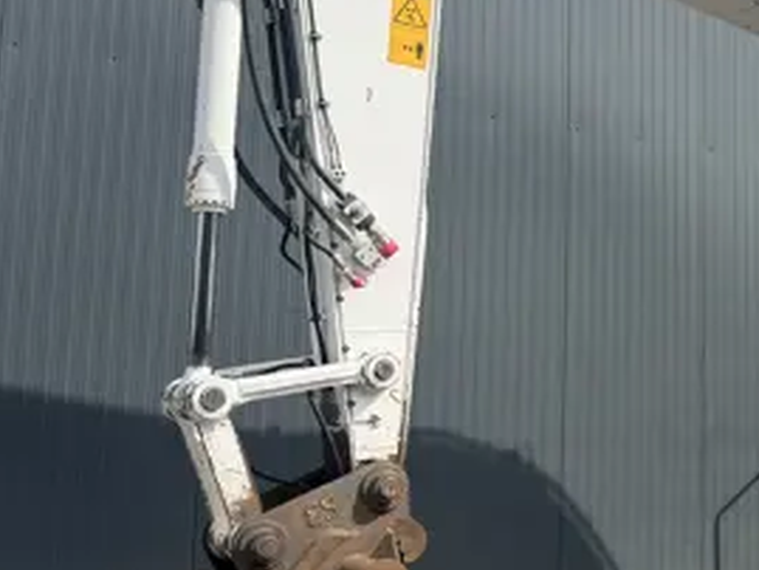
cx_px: 762
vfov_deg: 25.6
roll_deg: +0.1
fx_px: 1250
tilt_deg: +8.3
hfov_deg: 31.2
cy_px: 234
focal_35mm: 57
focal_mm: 6.76
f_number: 1.78
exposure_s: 1/5319
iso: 80
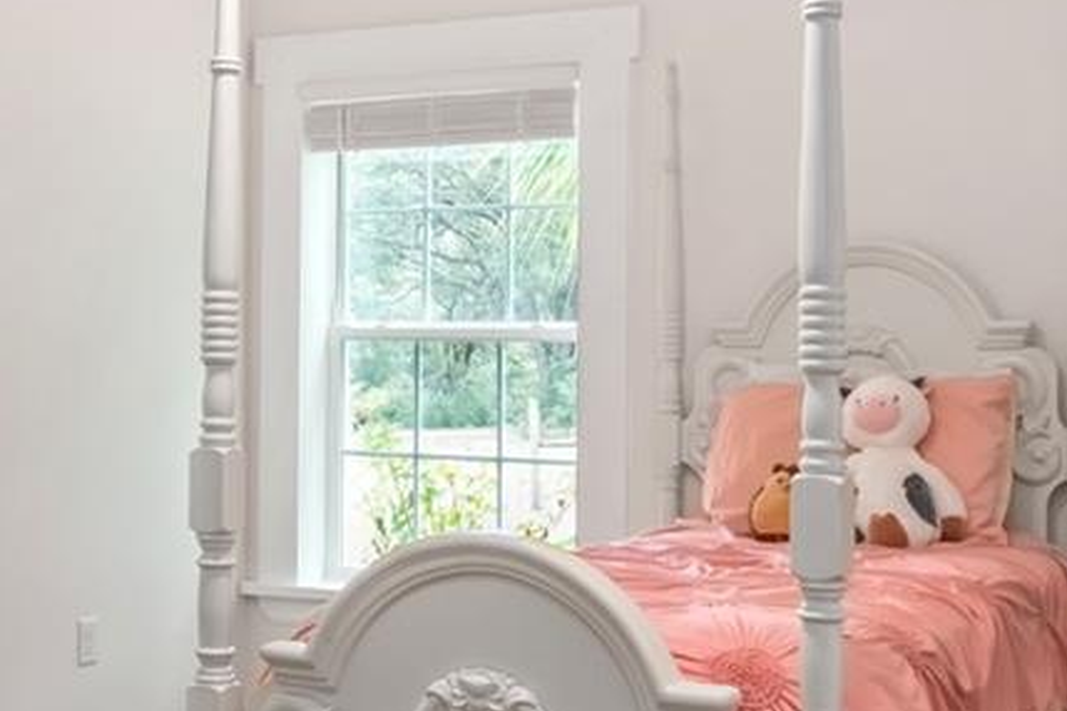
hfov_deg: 35.1
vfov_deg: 24.2
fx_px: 1660
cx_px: 311
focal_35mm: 56
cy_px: 341
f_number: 9
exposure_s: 1/1.67
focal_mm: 10
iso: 250
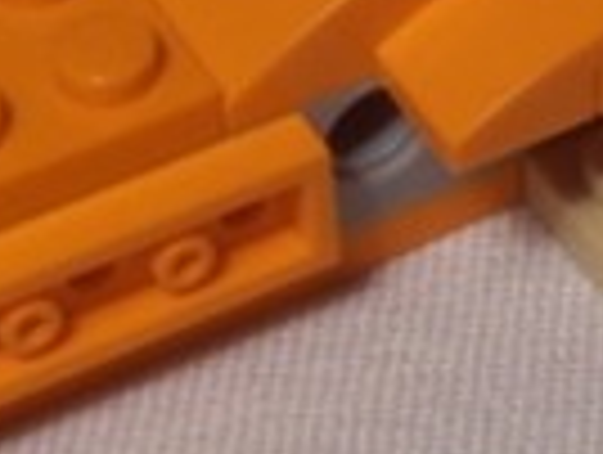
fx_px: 4328
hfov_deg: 7.9
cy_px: 227
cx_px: 801
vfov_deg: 6.0
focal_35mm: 248
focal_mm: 6.61
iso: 80
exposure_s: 1/50
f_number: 3.9
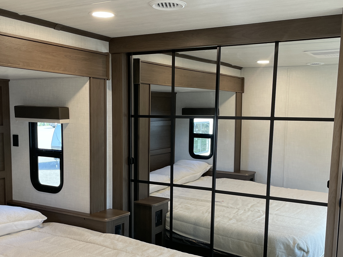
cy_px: 184
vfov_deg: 33.1
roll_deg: -0.8
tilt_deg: -7.3
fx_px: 426
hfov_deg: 43.8
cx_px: 158
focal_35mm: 43
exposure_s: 1/93
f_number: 1.6
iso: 80
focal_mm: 4.2
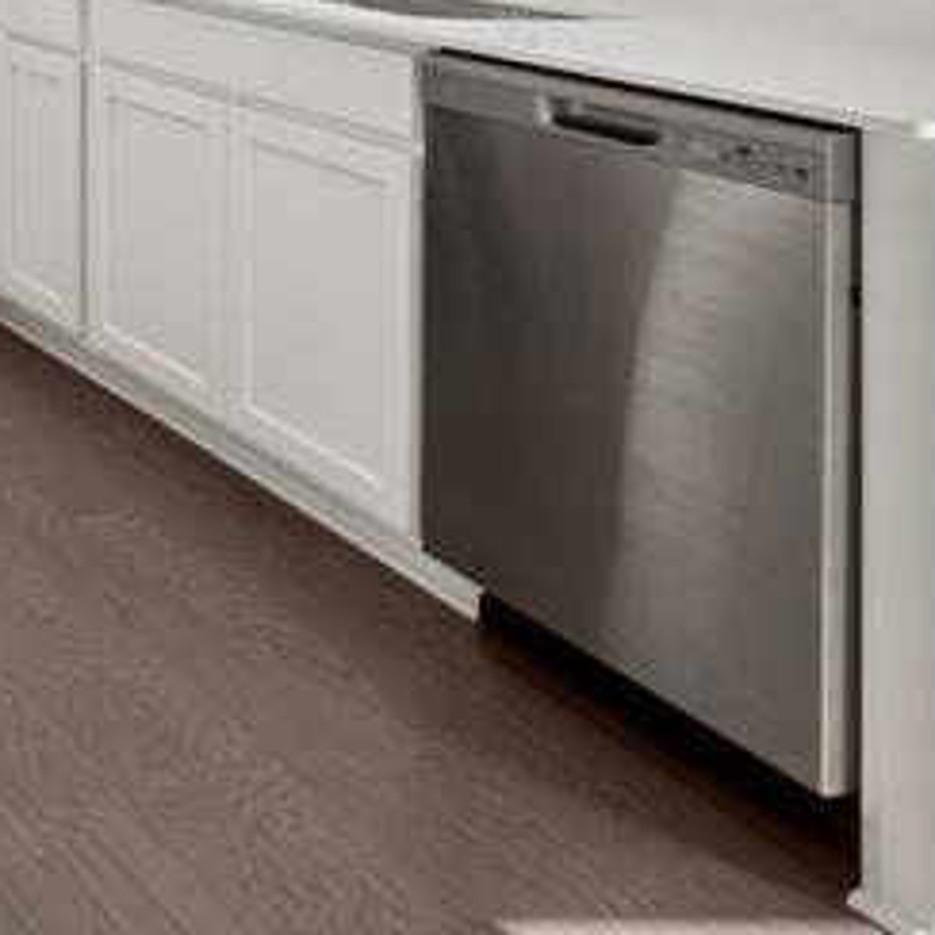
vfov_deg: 29.4
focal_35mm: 50
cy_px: -178
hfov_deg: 20.8
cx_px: -816
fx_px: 1528
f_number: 9
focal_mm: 14
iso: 64
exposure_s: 1/3.33
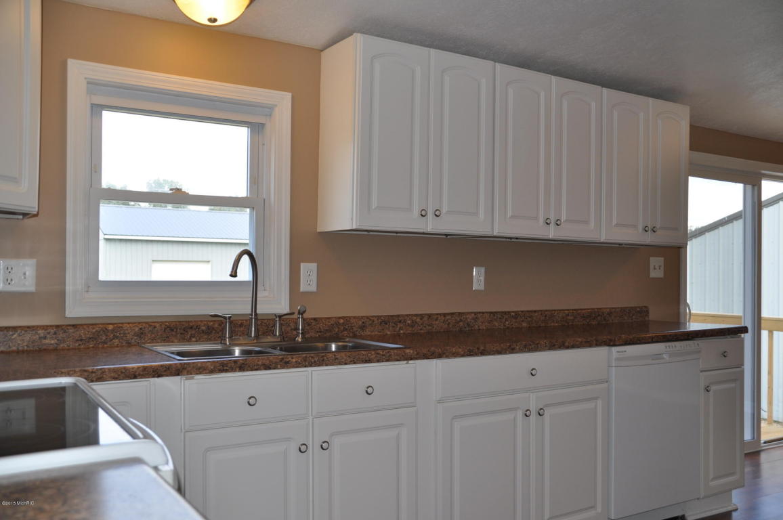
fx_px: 750
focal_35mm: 34
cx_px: 392
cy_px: 260
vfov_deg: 38.3
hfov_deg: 55.2
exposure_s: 1/200
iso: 220
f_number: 3.8
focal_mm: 23
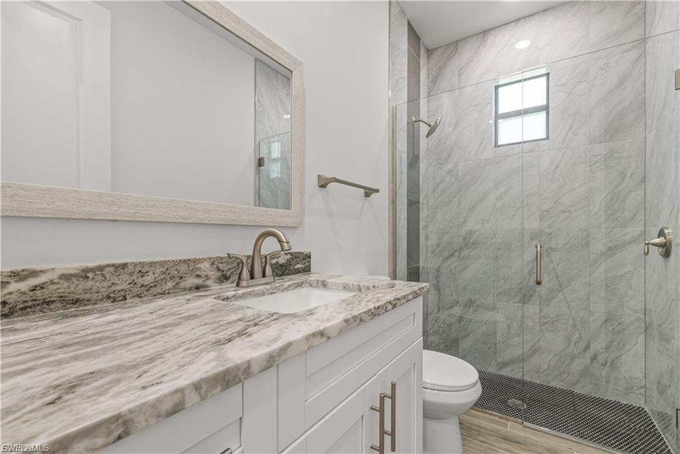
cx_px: 340
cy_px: 227
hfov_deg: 100.4
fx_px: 283
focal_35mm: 15
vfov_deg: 77.3
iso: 100
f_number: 9
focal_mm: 15
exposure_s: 1/4
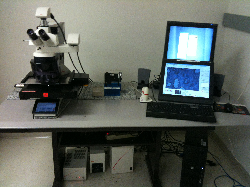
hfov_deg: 52.6
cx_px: 125
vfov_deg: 40.7
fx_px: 253
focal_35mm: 35
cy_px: 94
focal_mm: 3.85
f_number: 2.8
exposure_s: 1/15
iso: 125
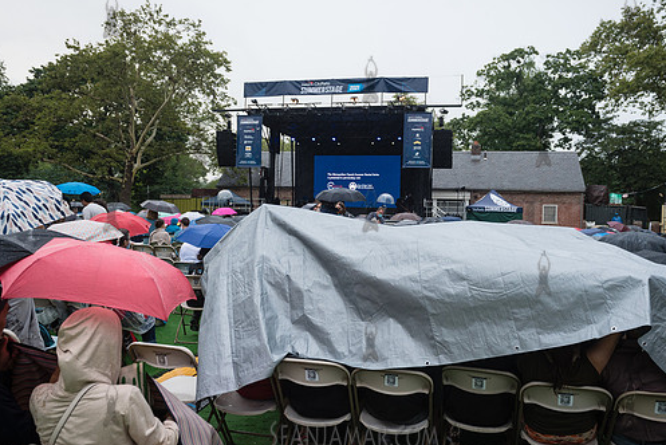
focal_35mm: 28
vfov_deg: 46.4
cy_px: 208
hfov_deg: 65.3
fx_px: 518
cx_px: 370
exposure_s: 1/250
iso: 500
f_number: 4.5
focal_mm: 24
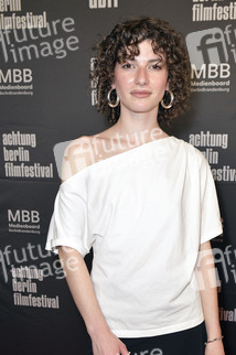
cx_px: 142
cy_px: 209
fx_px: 355
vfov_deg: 52.9
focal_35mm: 36
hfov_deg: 36.7
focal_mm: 29
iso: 2000
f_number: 5.6
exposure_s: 1/250
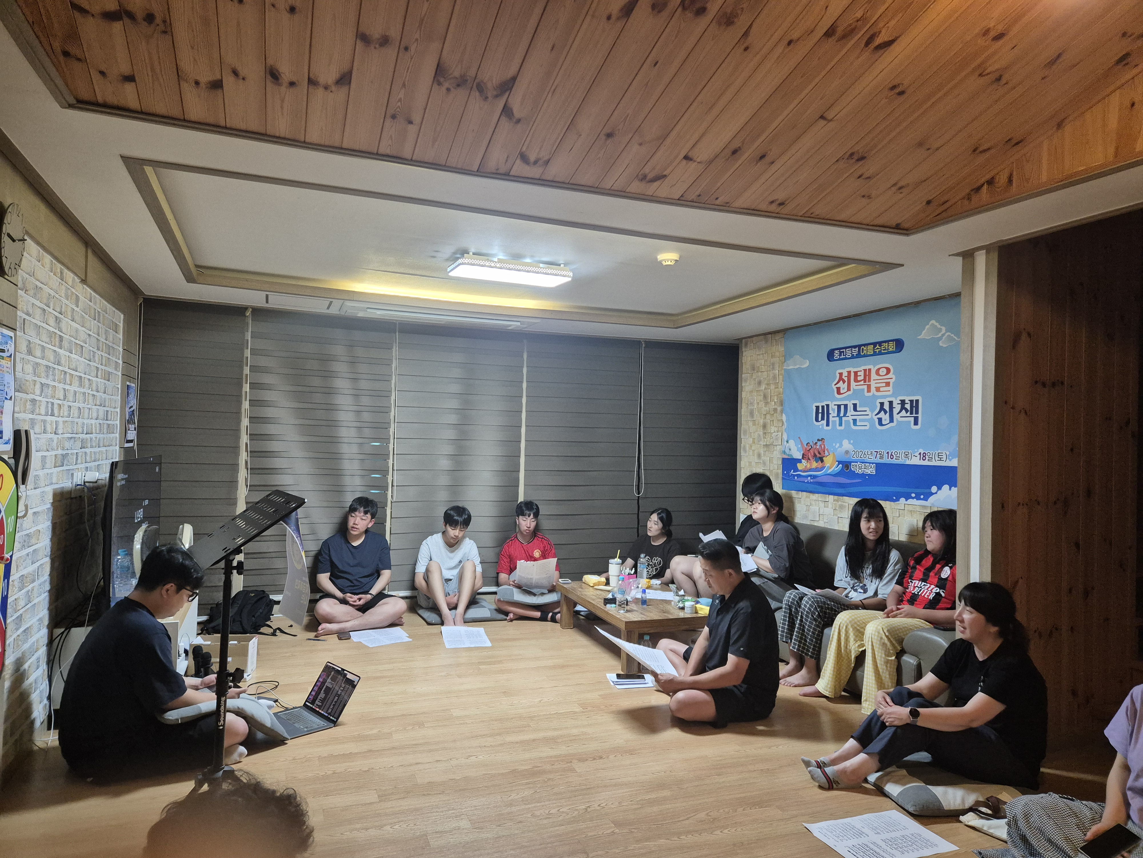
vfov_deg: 58.9
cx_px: 572
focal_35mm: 23
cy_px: 429
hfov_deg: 73.9
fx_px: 759
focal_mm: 5.4
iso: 800
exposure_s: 1/120
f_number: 1.8
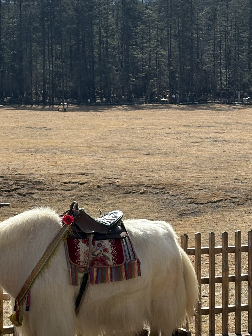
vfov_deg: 19.4
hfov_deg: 14.5
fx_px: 980
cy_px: 124
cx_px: 32
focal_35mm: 101
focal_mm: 5.96
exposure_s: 1/2747
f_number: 1.6
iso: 40
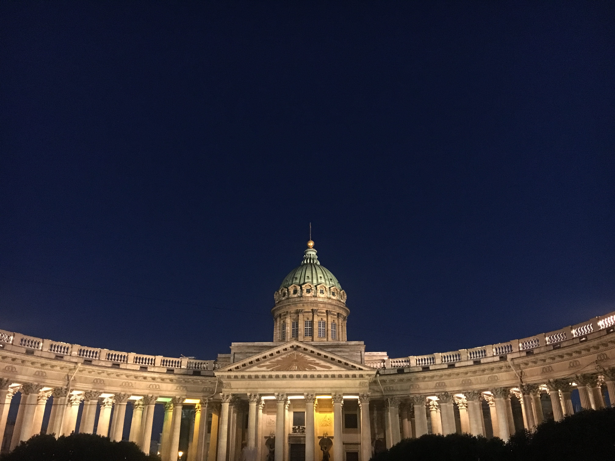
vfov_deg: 48.2
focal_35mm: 29
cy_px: 230
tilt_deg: +24.8
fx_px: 515
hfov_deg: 61.7
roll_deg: +0.4
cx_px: 308
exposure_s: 1/17
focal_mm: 4.15
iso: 320
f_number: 2.2
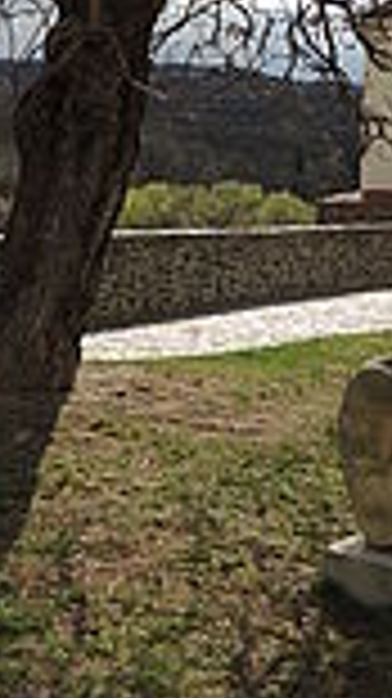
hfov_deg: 20.3
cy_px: 18
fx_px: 1092
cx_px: 169
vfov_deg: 32.9
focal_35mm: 59
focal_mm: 4.3
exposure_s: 1/1250
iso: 100
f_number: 3
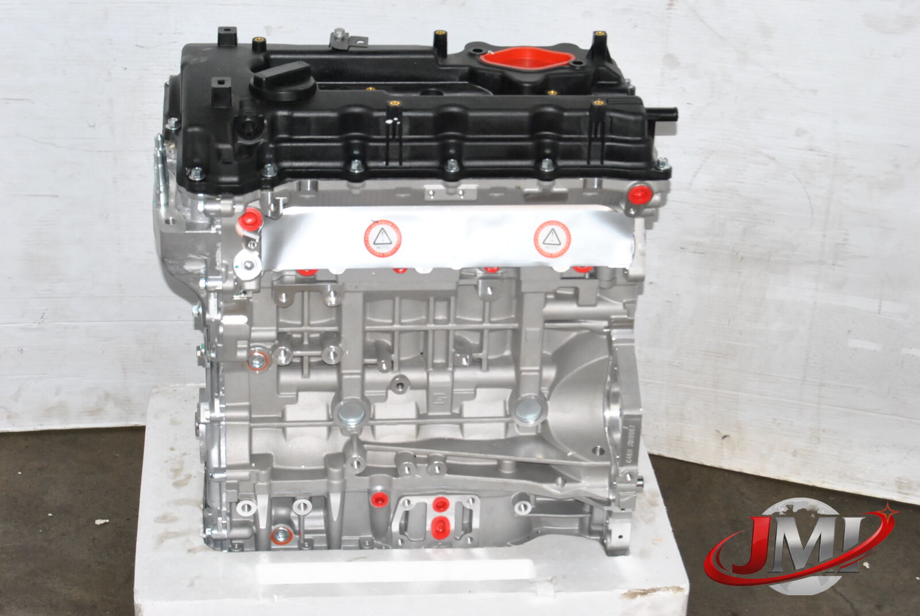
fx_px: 2111
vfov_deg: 16.6
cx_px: 460
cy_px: 308
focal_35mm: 82
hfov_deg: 24.6
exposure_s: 1/200
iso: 800
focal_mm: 55
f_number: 13
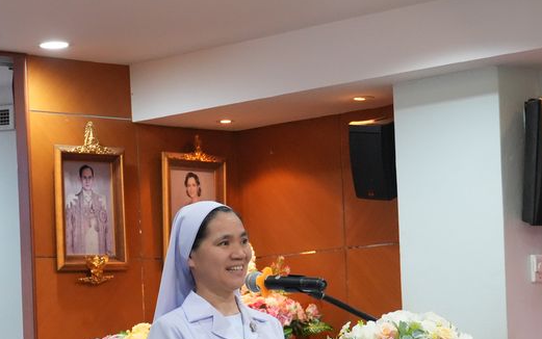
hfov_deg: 15.5
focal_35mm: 135
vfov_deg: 9.7
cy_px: 326
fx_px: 1995
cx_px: 270
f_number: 5
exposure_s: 1/125
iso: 3200
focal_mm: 46
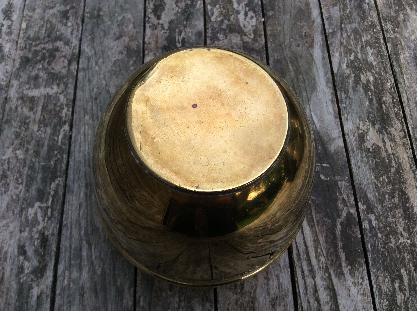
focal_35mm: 32
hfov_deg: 56.9
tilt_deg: -68.8
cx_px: 208
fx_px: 385
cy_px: 156
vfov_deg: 44.1
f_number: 2.4
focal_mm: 3.3
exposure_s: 1/389
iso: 32
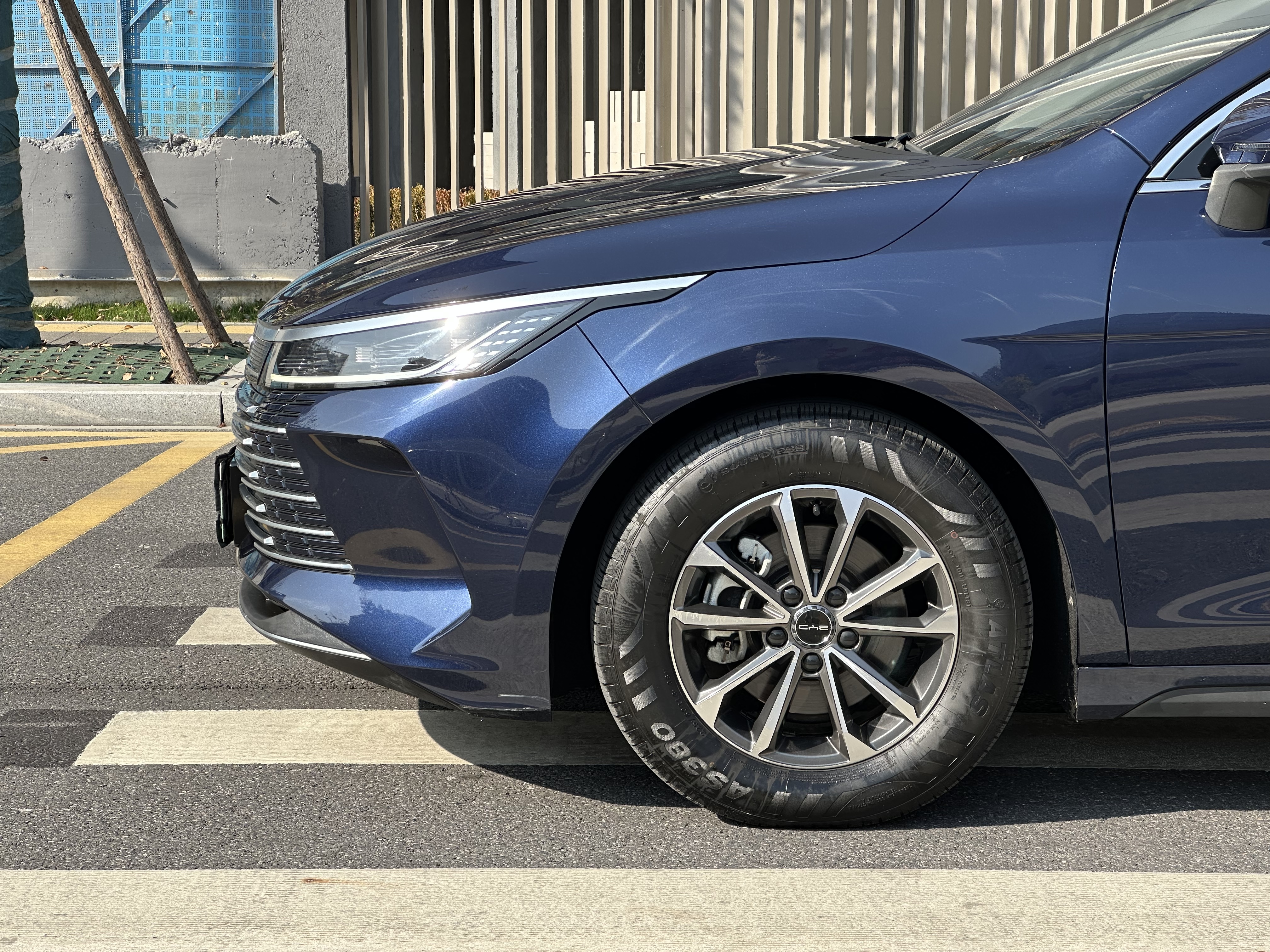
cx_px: 635
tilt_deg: -7.4
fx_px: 2825
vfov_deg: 19.1
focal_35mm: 77
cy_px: 476
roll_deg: +0.4
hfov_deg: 25.3
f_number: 2.8
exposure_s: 1/300
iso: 32
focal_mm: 9
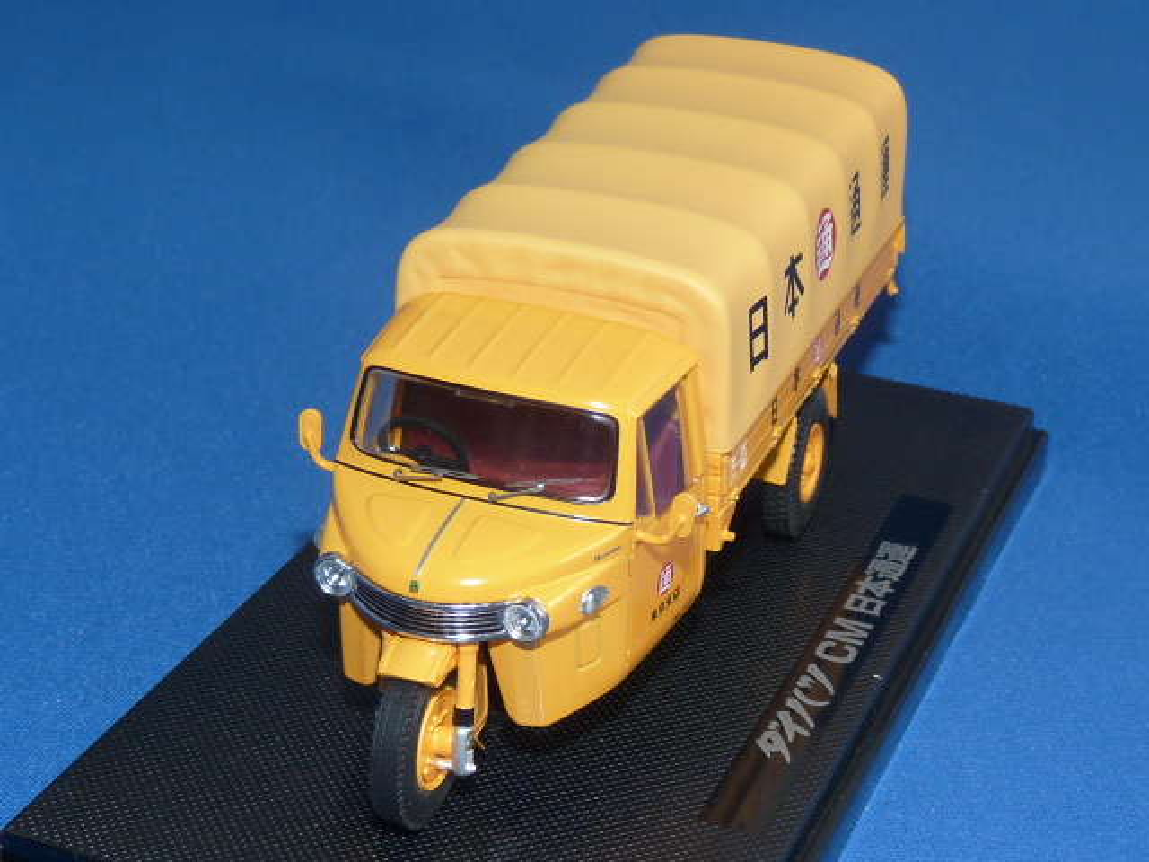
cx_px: 574
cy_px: 431
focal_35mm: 72
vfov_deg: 20.4
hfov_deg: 27.0
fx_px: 2390
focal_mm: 7.3
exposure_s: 1/30
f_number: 4
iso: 100
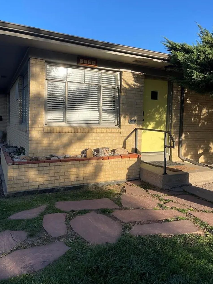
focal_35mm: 27
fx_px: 222
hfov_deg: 51.3
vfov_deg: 65.3
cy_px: 133
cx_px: 111
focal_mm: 5.1
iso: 32
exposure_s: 1/2012
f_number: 1.6
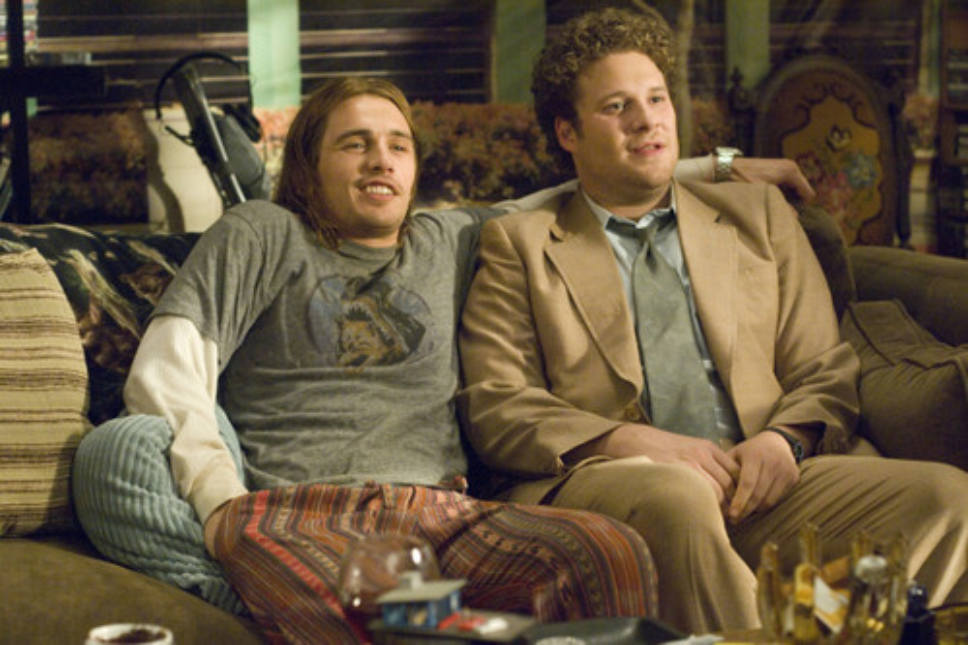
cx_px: 484
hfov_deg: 27.0
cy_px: 322
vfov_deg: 18.2
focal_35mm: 75
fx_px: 2016
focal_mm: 50
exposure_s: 1/80
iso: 1250
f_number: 3
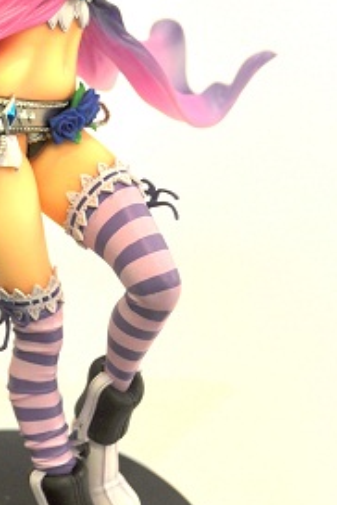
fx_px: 1488
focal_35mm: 106
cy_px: 118
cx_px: -44
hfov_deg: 12.7
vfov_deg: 19.1
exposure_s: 1/125
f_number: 5.6
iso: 220
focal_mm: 30
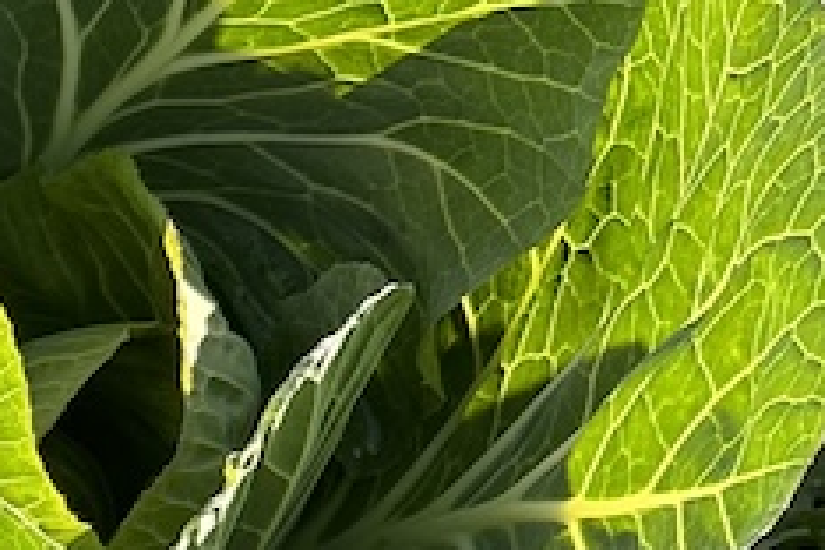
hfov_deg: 14.0
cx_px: -716
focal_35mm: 128
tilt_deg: -78.2
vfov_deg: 10.0
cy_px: 1065
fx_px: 2933
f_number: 1.78
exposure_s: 1/894
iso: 80
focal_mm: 6.86
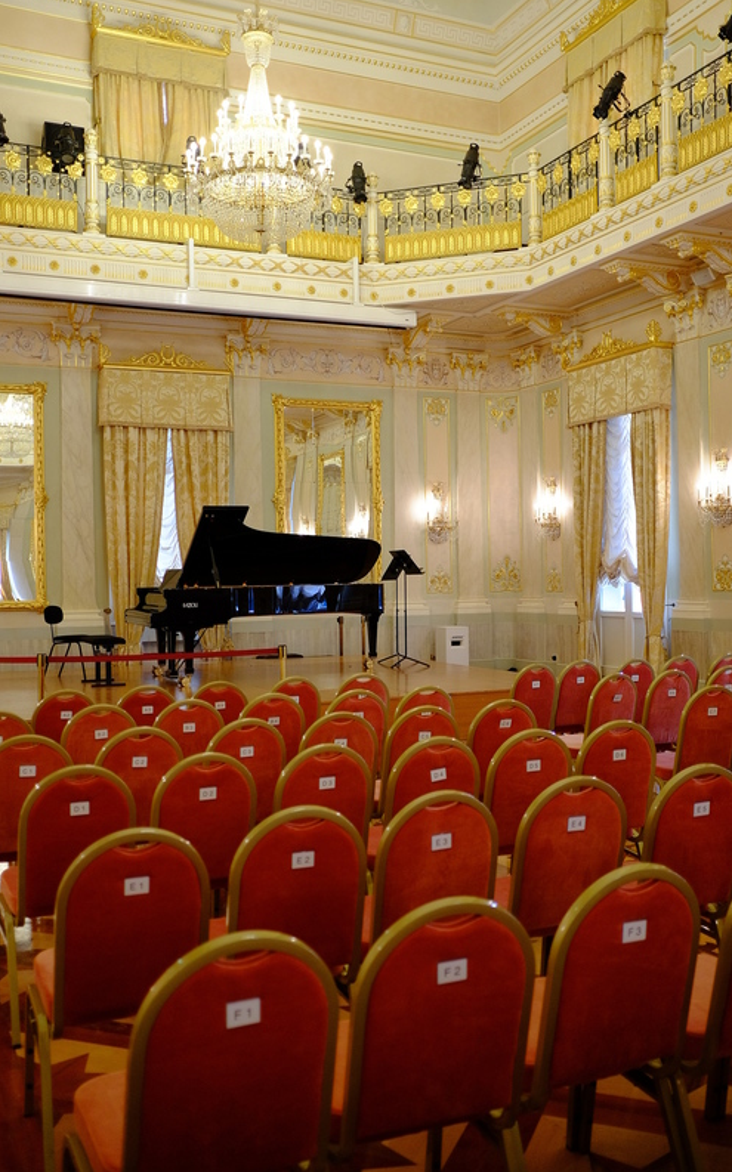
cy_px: 582
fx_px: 1150
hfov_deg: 35.3
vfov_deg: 54.0
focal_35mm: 36
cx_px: 369
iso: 800
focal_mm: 23
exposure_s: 1/70
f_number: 2
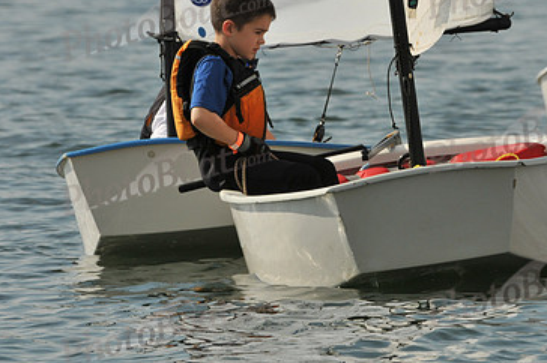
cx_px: 349
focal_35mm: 669
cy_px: 79
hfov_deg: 3.1
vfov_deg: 2.1
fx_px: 10156
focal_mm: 280
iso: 200
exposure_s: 1/640
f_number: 10
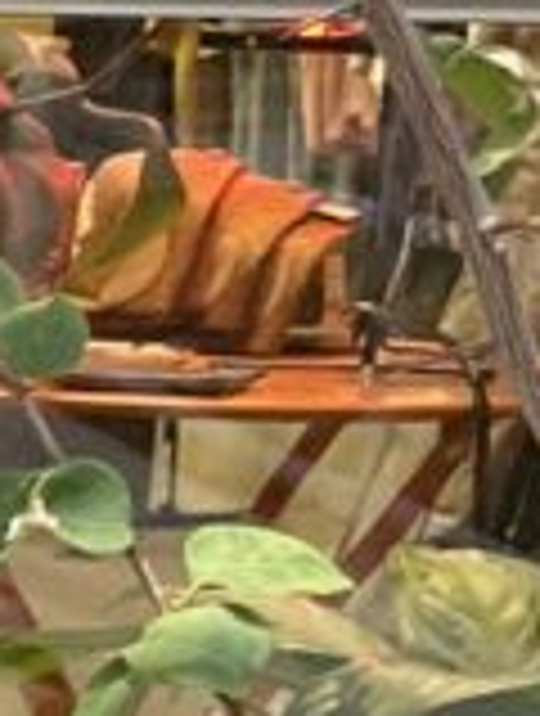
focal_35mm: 174
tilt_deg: -12.3
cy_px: 781
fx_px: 3605
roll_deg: -0.9
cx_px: -1134
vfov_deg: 11.2
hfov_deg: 7.4
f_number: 1.6
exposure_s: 1/40
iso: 400
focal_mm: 5.1
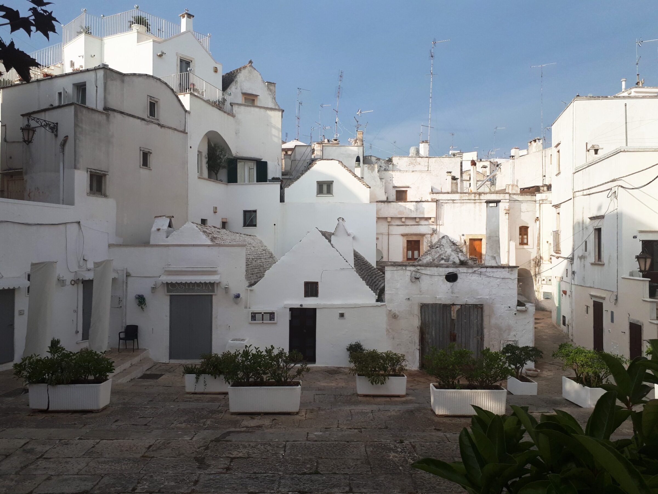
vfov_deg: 51.4
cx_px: 329
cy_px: 247
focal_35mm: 27
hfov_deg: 65.3
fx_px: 513
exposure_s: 1/1403
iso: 40
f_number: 1.9
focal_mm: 3.6
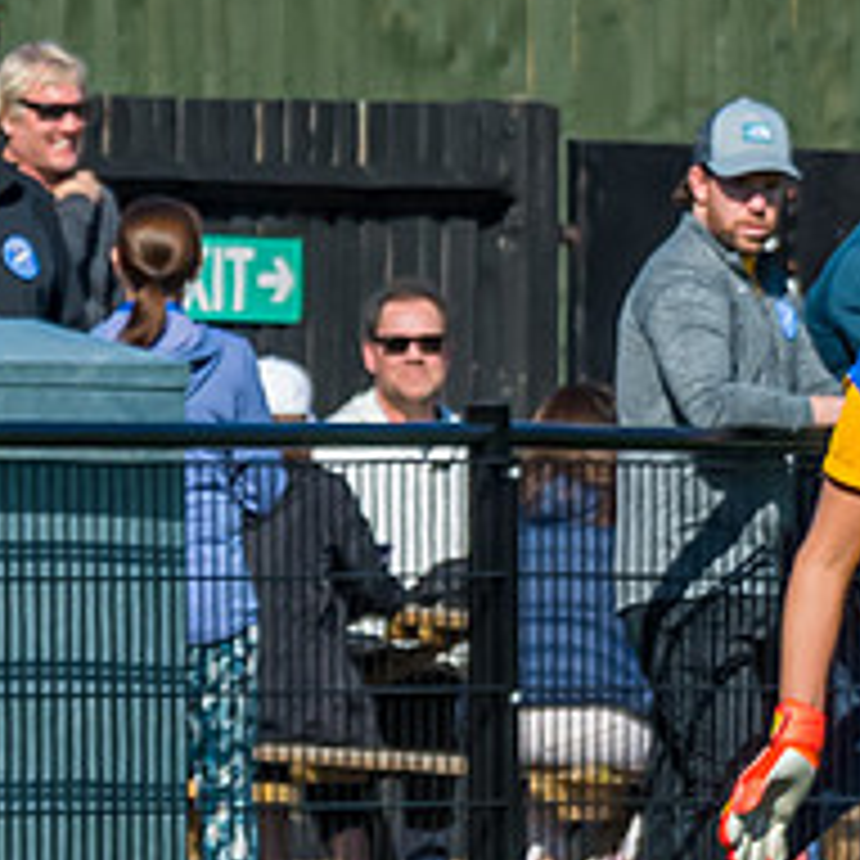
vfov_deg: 1.8
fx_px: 27883
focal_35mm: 992
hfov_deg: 1.8
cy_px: 1173
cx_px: 1088
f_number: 5
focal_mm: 140
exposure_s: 1/3200
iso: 400
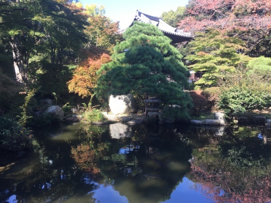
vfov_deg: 48.2
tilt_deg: -5.3
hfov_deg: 61.7
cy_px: 102
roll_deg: +0.5
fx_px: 227
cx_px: 136
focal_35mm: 29
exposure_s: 1/276
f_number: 2.2
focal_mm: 4.15
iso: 32
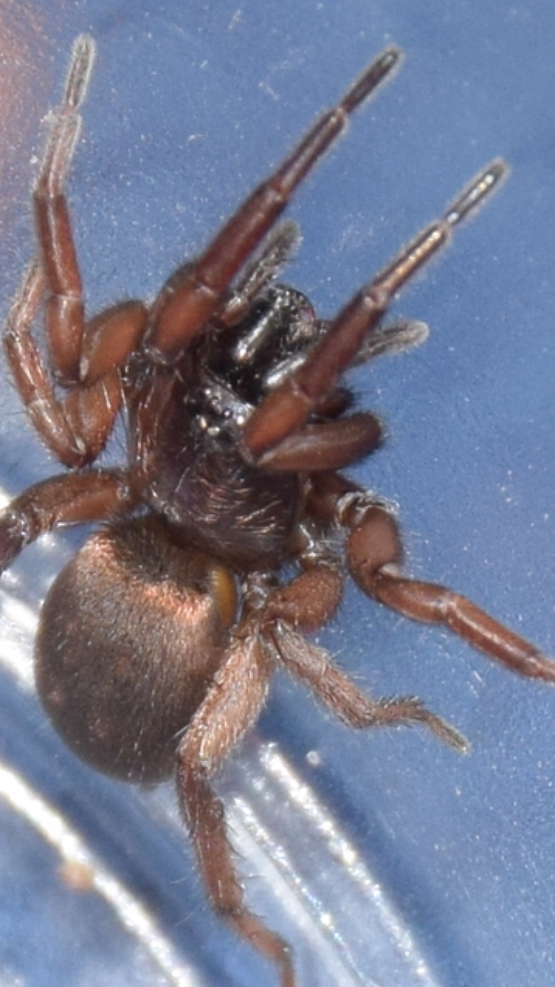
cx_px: 292
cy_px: 494
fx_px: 8666
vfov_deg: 6.5
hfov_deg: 3.7
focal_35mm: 331
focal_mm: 140
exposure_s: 1/160
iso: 320
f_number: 11
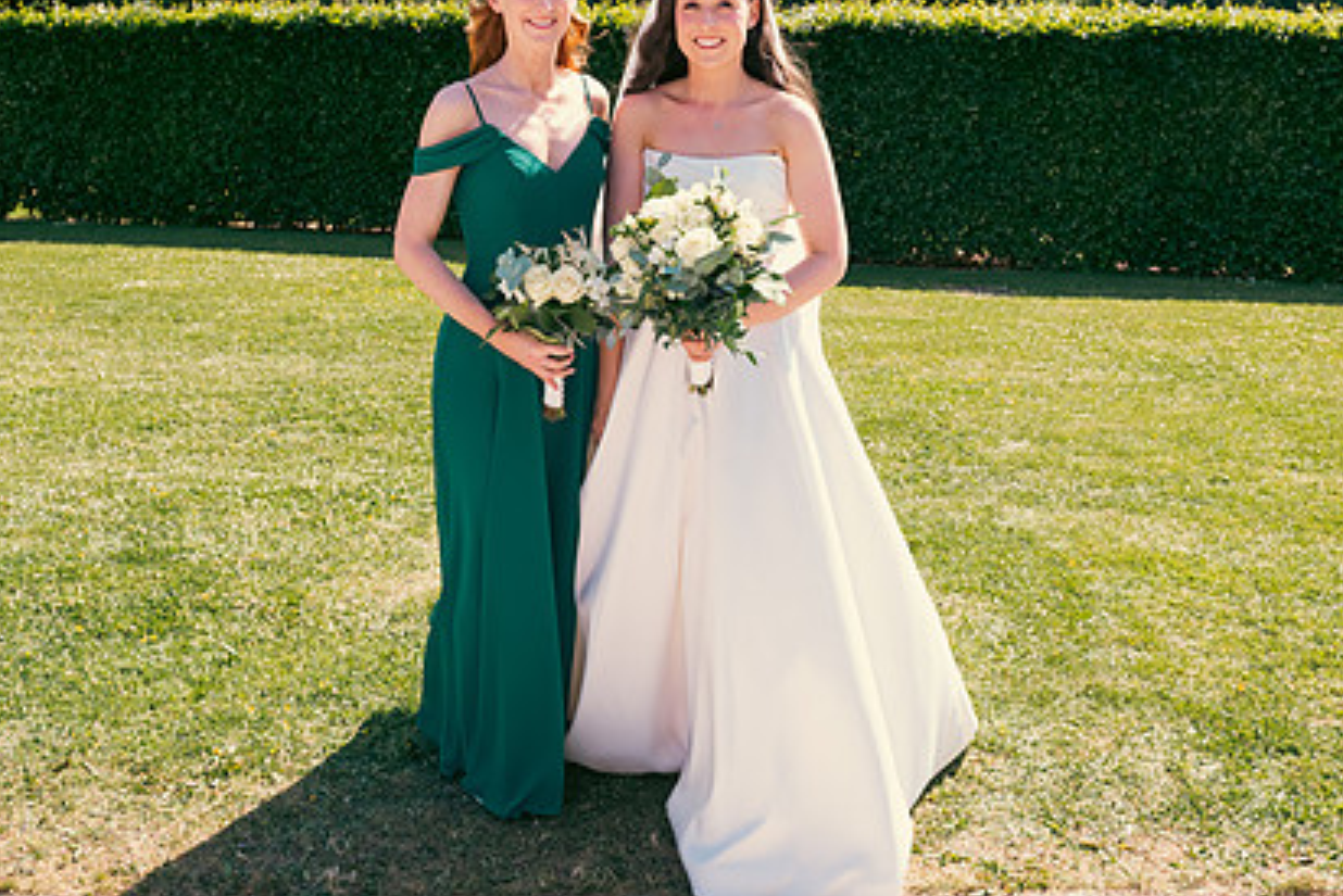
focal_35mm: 38
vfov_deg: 34.9
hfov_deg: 50.7
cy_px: 334
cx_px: 668
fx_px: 1418
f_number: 6.3
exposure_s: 1/320
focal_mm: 27
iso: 200
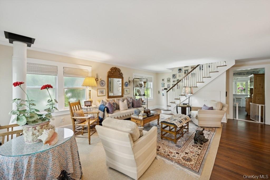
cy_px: 90
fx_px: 105
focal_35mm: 14
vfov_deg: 81.2
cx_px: 135
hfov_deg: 104.3
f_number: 8
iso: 200
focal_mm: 14
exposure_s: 1/20
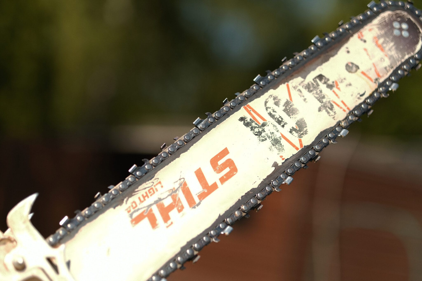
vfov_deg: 16.3
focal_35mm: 84
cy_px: 140
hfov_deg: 24.2
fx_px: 985
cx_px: 211
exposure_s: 1/4000
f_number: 2
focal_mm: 56
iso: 200
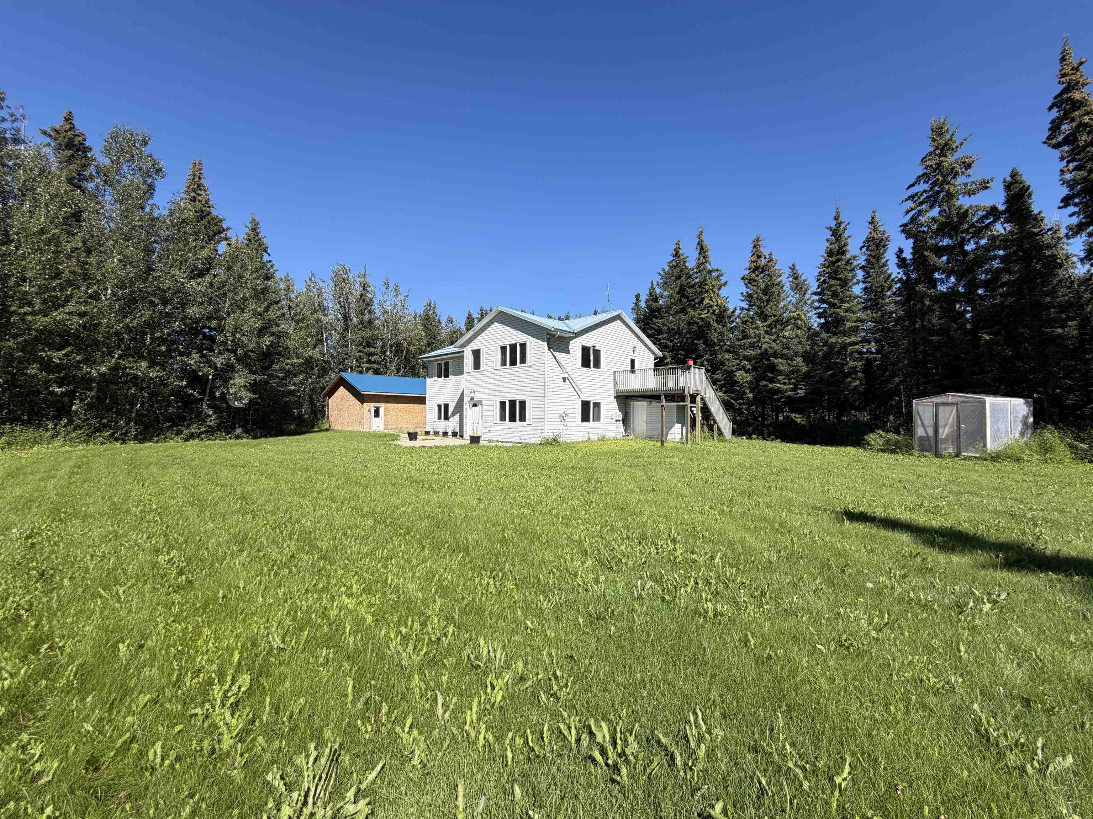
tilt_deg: +0.4
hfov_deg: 102.1
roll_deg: -0.4
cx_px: 546
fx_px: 442
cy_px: 410
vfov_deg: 85.7
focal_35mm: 14
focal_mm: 2.22
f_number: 2.2
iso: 32
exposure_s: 1/770
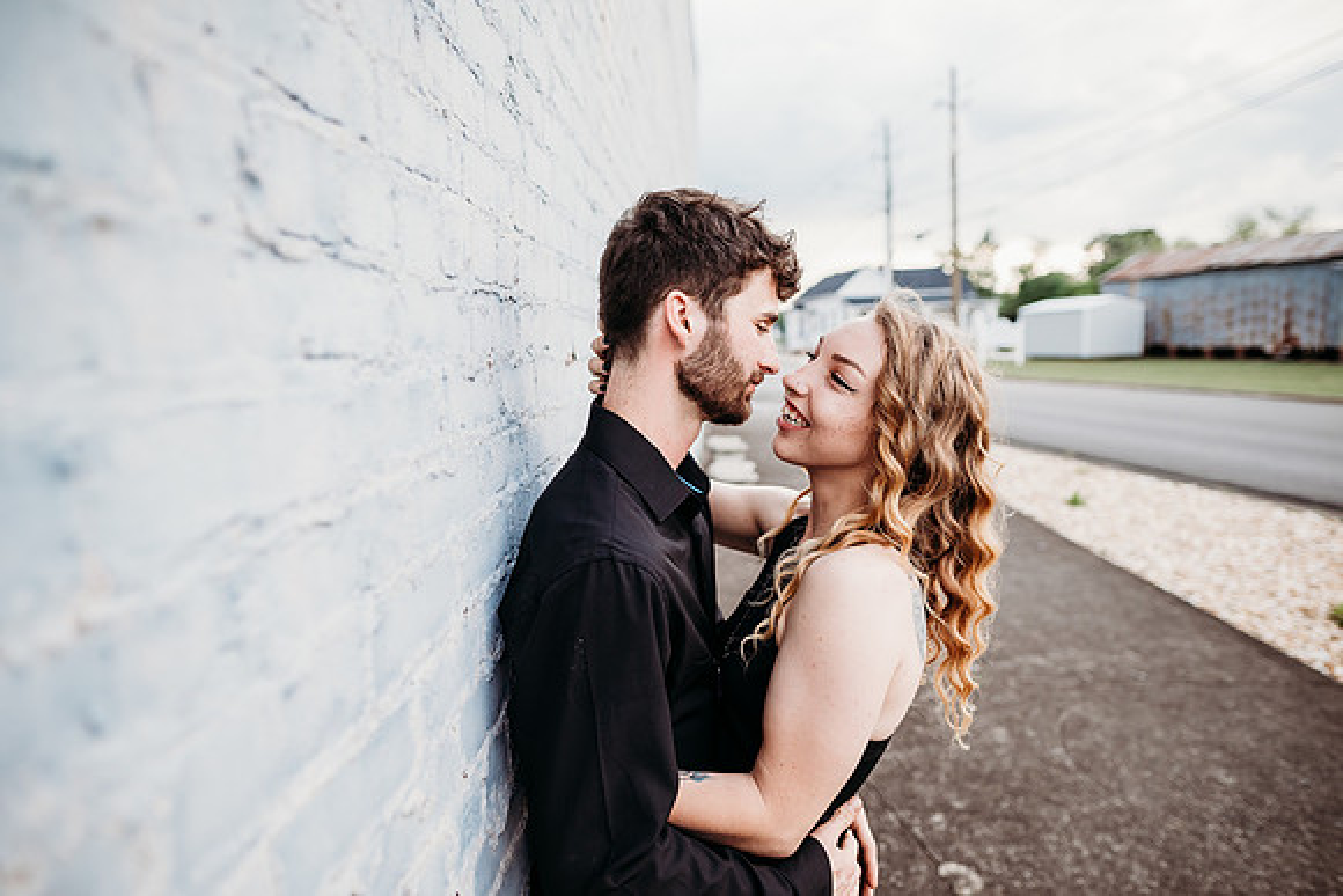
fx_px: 896
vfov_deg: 53.2
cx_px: 672
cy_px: 448
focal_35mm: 24
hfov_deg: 73.7
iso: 250
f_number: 2.8
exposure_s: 1/640
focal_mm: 24
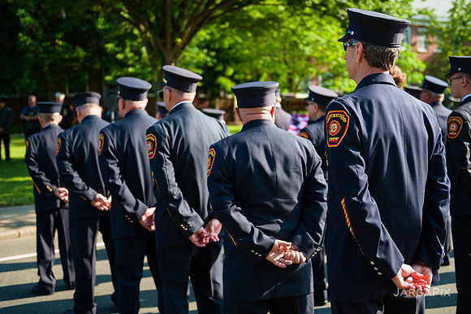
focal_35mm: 45
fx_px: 588
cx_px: 236
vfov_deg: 29.8
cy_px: 157
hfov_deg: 43.6
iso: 200
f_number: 3.2
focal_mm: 45
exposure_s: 1/1000
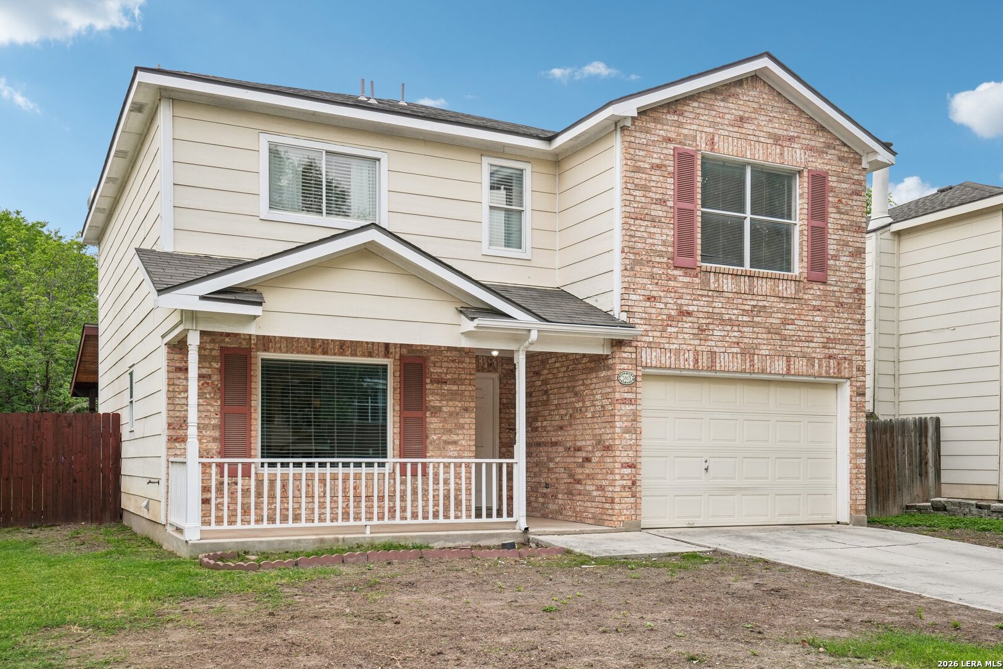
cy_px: 334
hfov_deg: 54.4
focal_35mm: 35
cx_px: 502
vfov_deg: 37.9
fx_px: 975
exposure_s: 1/250
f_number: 8
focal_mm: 35
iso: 200
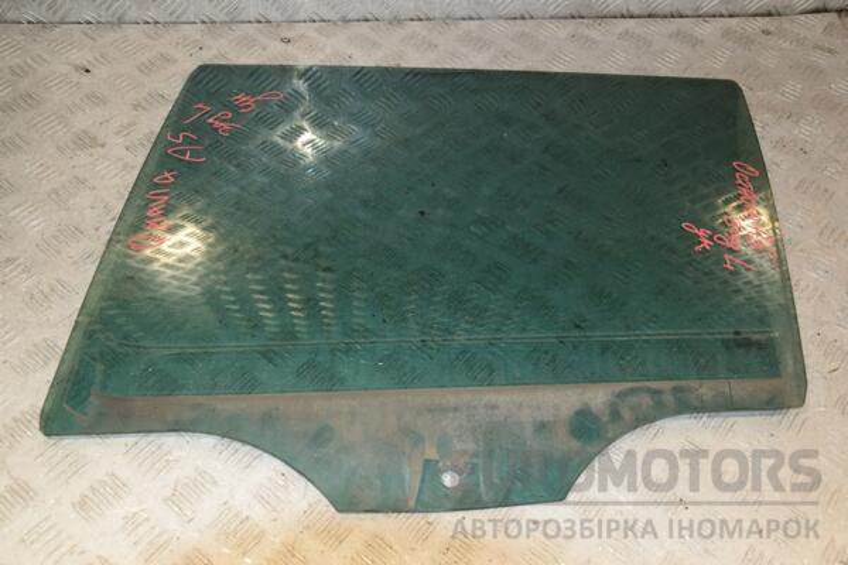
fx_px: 848
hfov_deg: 53.1
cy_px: 282
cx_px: 424
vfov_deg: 36.9
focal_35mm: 36
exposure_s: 1/200
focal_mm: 24
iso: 800
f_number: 6.3
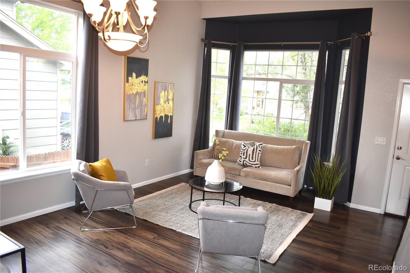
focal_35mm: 27
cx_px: 205
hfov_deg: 67.4
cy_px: 136
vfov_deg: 47.9
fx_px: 307
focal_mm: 18
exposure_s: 1/200
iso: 800
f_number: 4.5
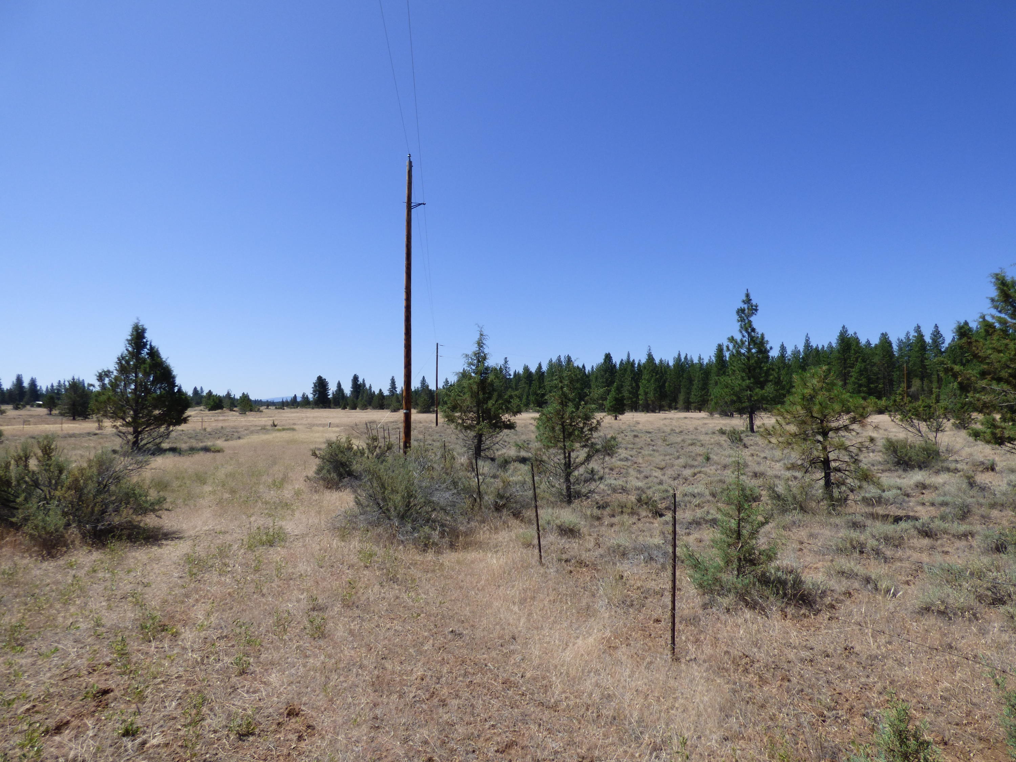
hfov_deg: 81.7
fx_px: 587
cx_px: 508
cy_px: 381
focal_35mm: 20
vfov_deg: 66.0
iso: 100
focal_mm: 3.58
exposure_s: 1/2000
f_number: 2.8
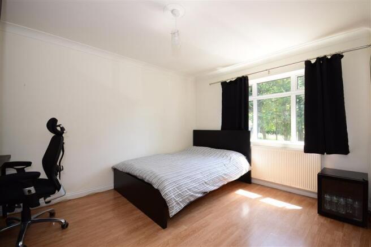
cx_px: 186
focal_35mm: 15
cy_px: 124
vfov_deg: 77.3
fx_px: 155
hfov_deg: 100.4
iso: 160
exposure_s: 1/30
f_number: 7.1
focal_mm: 10
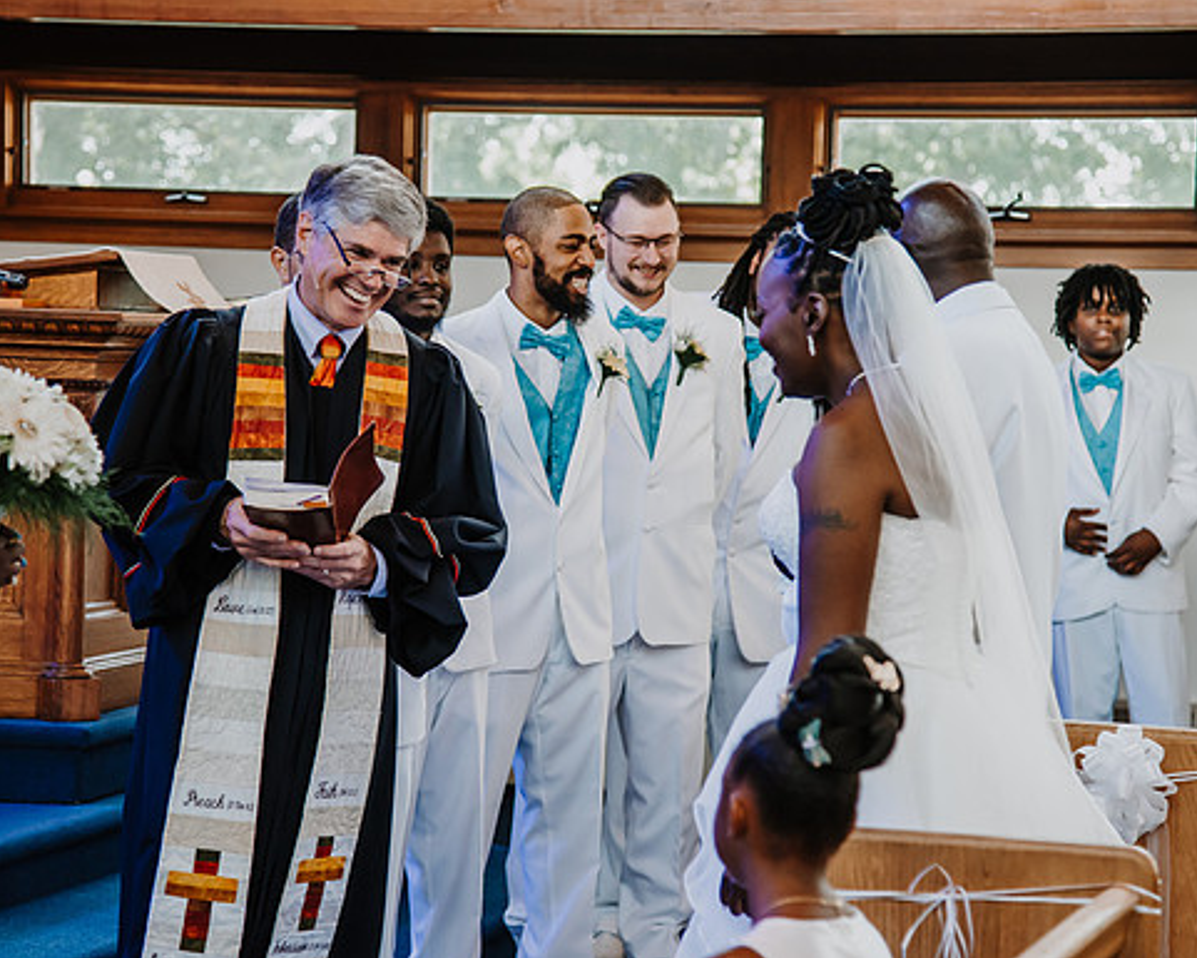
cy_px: 479
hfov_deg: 17.6
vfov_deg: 14.1
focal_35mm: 109
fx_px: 3862
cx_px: 624
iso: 800
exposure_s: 1/125
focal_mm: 86
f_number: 4
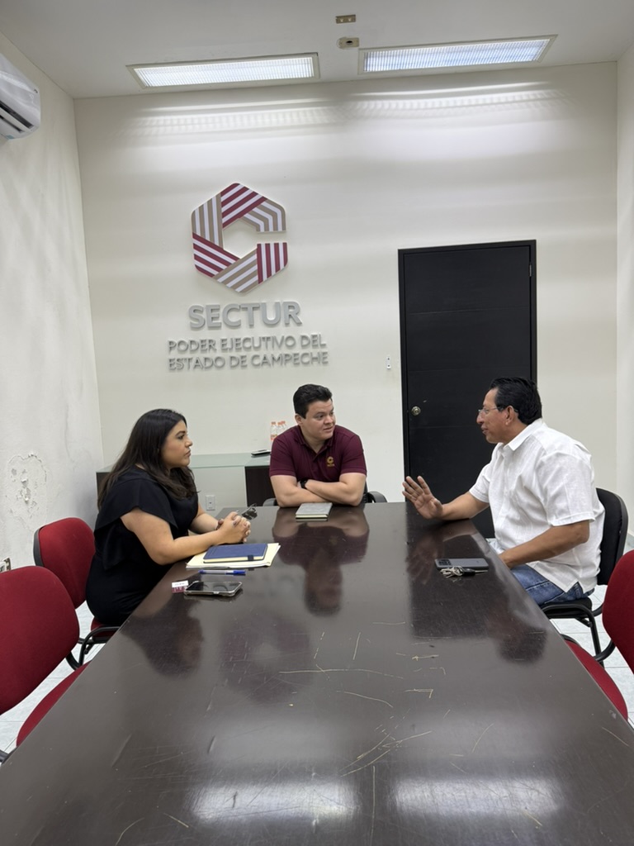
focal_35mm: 24
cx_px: 317
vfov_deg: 71.6
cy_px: 423
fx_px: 586
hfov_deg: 56.8
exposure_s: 1/120
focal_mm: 6.76
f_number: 1.78
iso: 125
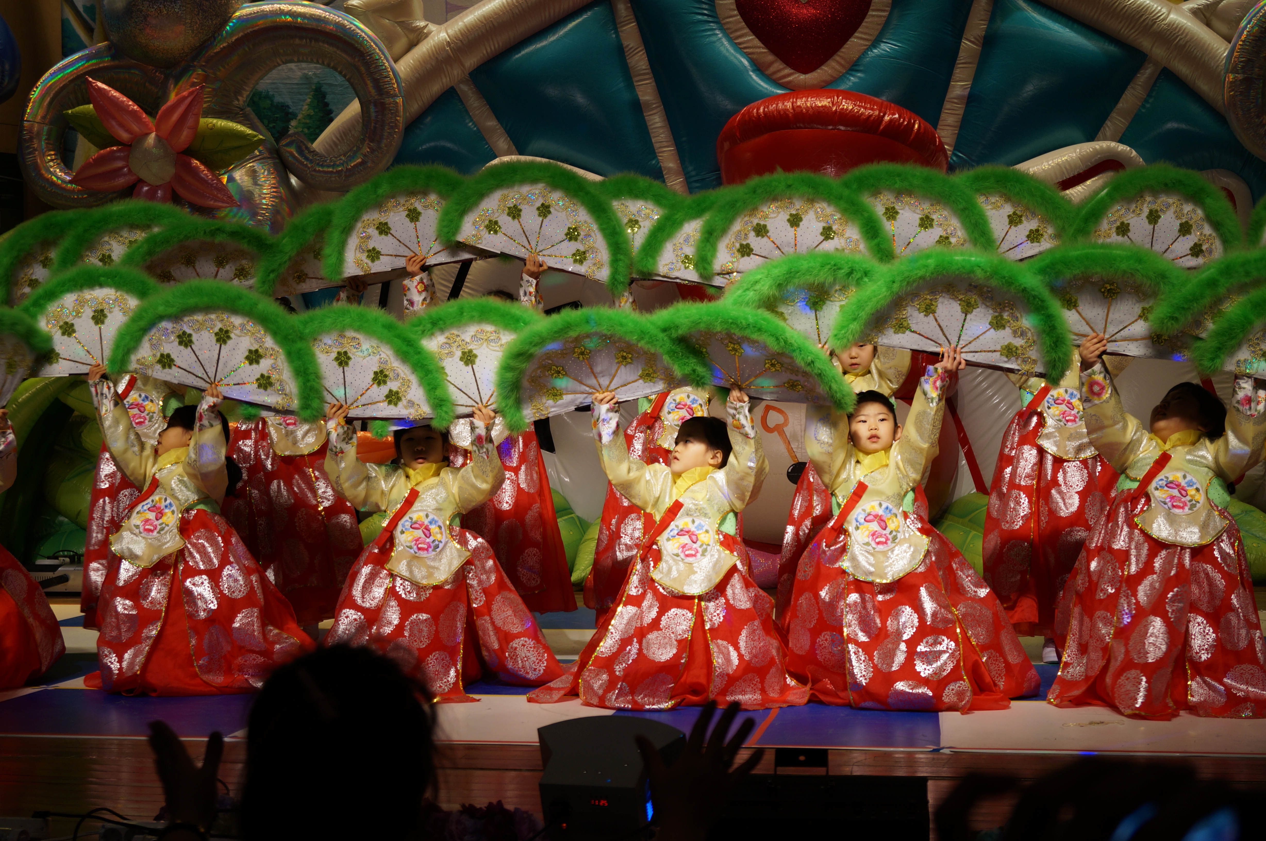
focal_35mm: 52
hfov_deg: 37.9
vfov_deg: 25.7
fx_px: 1844
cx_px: 633
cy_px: 420
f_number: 5
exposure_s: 1/60
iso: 100
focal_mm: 35
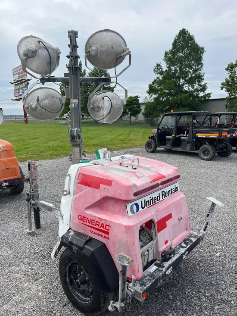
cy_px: 158
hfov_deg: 53.1
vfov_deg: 67.3
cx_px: 118
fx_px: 237
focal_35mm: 26
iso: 50
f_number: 1.6
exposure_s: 1/3623
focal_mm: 5.1
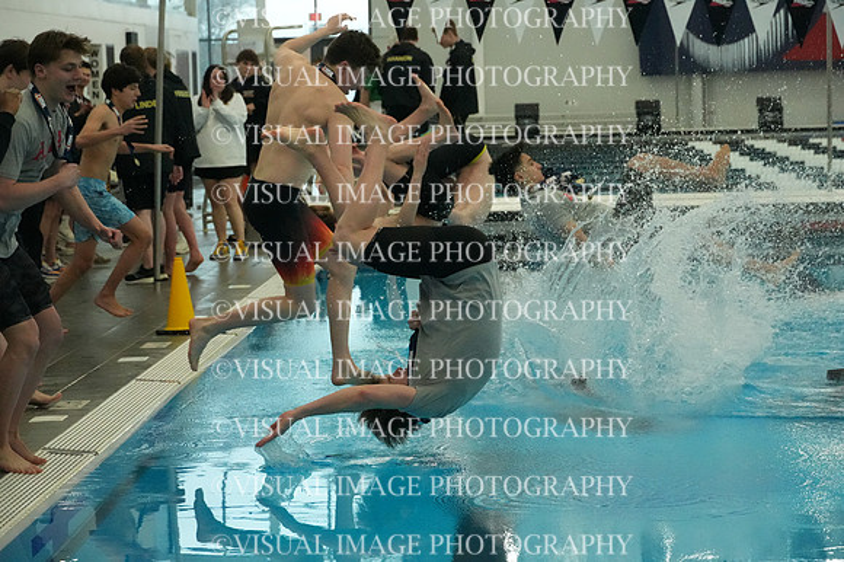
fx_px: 2425
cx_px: 422
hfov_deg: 19.7
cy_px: 281
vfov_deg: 13.2
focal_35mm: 104
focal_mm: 69
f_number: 5.6
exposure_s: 1/1000
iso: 10000
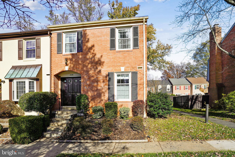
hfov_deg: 90.0
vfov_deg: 67.4
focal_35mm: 18
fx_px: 117
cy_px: 78
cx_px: 118
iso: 100
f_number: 5
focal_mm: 18
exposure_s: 1/800
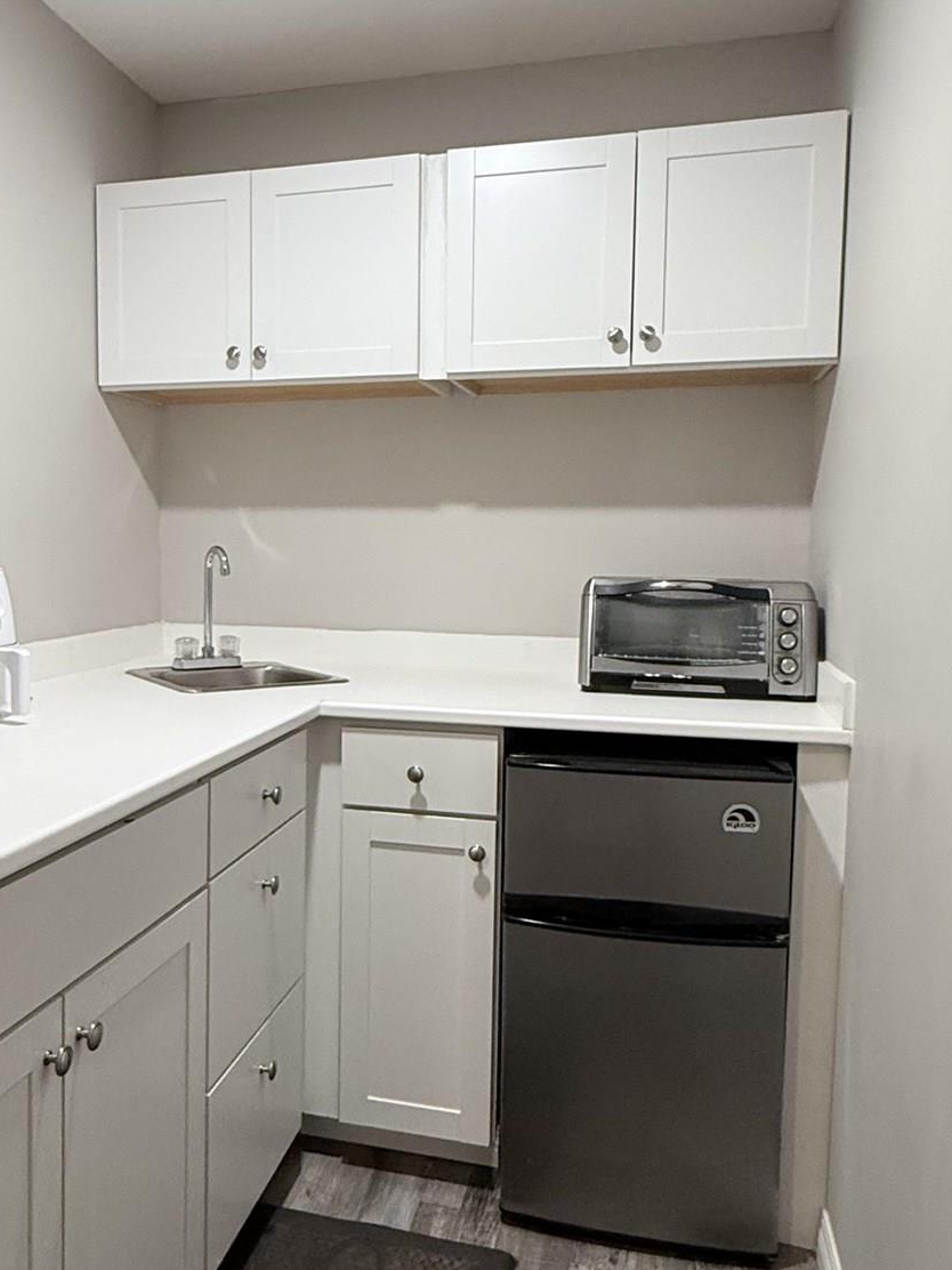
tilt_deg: -5.4
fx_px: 1063
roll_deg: -0.7
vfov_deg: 61.7
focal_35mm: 29
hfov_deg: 47.9
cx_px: 368
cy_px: 636
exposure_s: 1/60
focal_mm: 2.22
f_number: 2.2
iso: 320
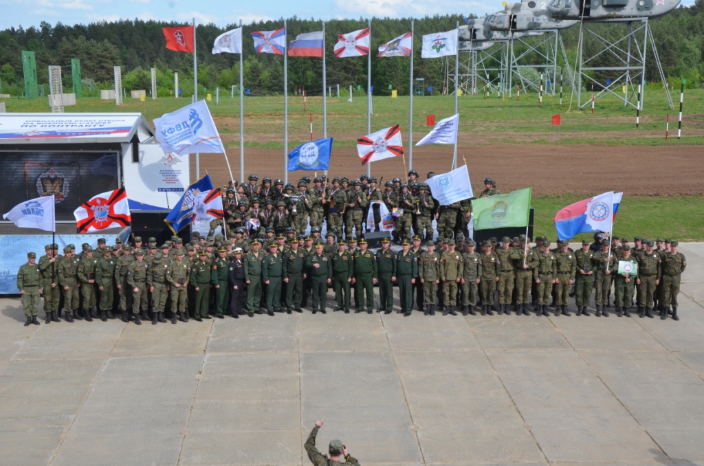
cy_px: 233
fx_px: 1112
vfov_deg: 23.7
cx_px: 352
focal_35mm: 57
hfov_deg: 35.1
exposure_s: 1/800
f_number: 14
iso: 1000
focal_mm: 38
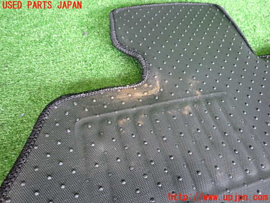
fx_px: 195
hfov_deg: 69.4
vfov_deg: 54.9
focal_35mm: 25
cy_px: 102
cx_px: 135
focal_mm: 4.5
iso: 800
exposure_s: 1/60
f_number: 2
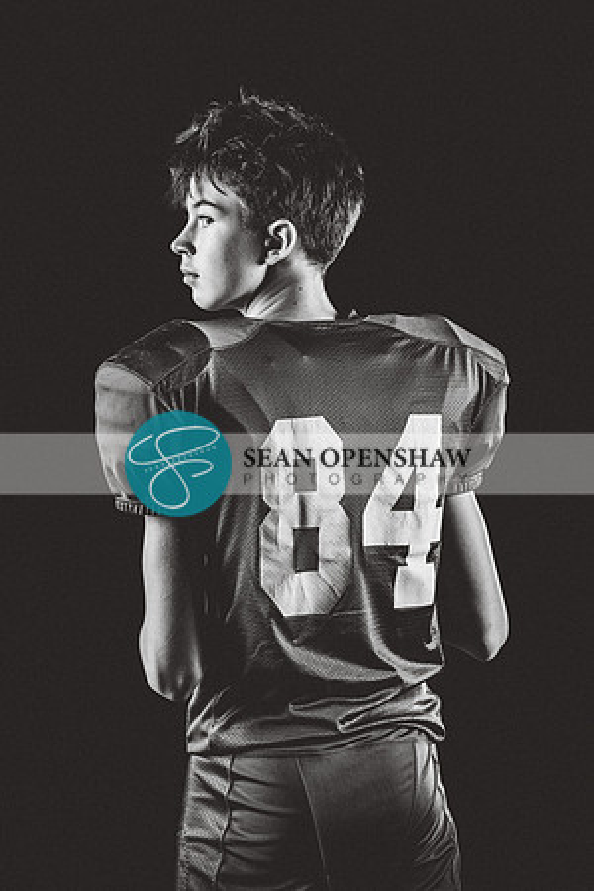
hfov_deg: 13.6
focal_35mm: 101
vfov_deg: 20.2
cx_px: 297
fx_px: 2500
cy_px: 446
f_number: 4
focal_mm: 101
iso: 200
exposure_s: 1/160
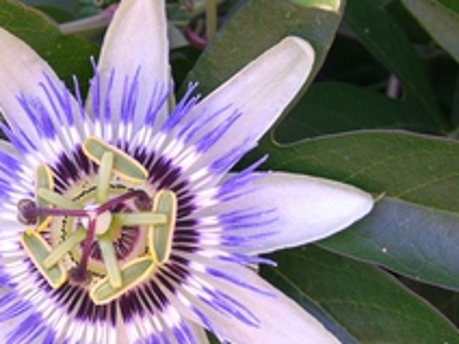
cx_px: 37
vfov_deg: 18.6
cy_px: 234
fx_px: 1048
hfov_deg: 24.0
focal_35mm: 79
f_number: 2.8
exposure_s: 1/125
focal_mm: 7.9
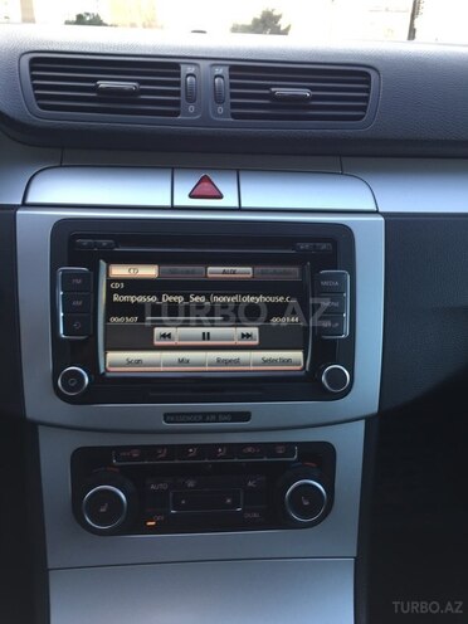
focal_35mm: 29
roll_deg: -0.2
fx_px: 523
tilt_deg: -23.7
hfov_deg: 48.2
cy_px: 312
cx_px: 234
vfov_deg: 61.7
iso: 32
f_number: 2.2
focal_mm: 4.15
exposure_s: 1/50
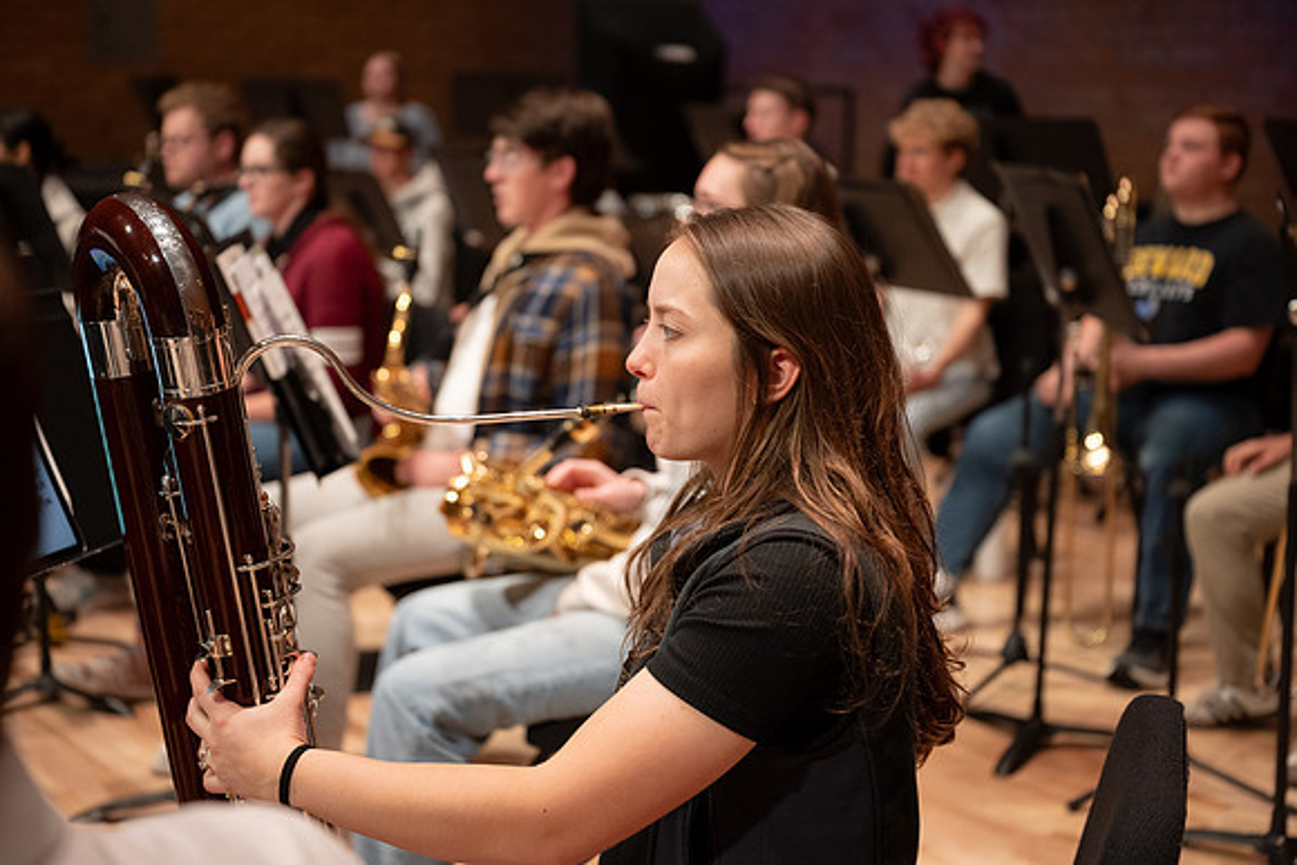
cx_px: 648
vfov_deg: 26.5
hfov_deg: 38.9
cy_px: 432
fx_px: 1838
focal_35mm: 51
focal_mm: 51
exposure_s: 1/320
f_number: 2.8
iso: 640
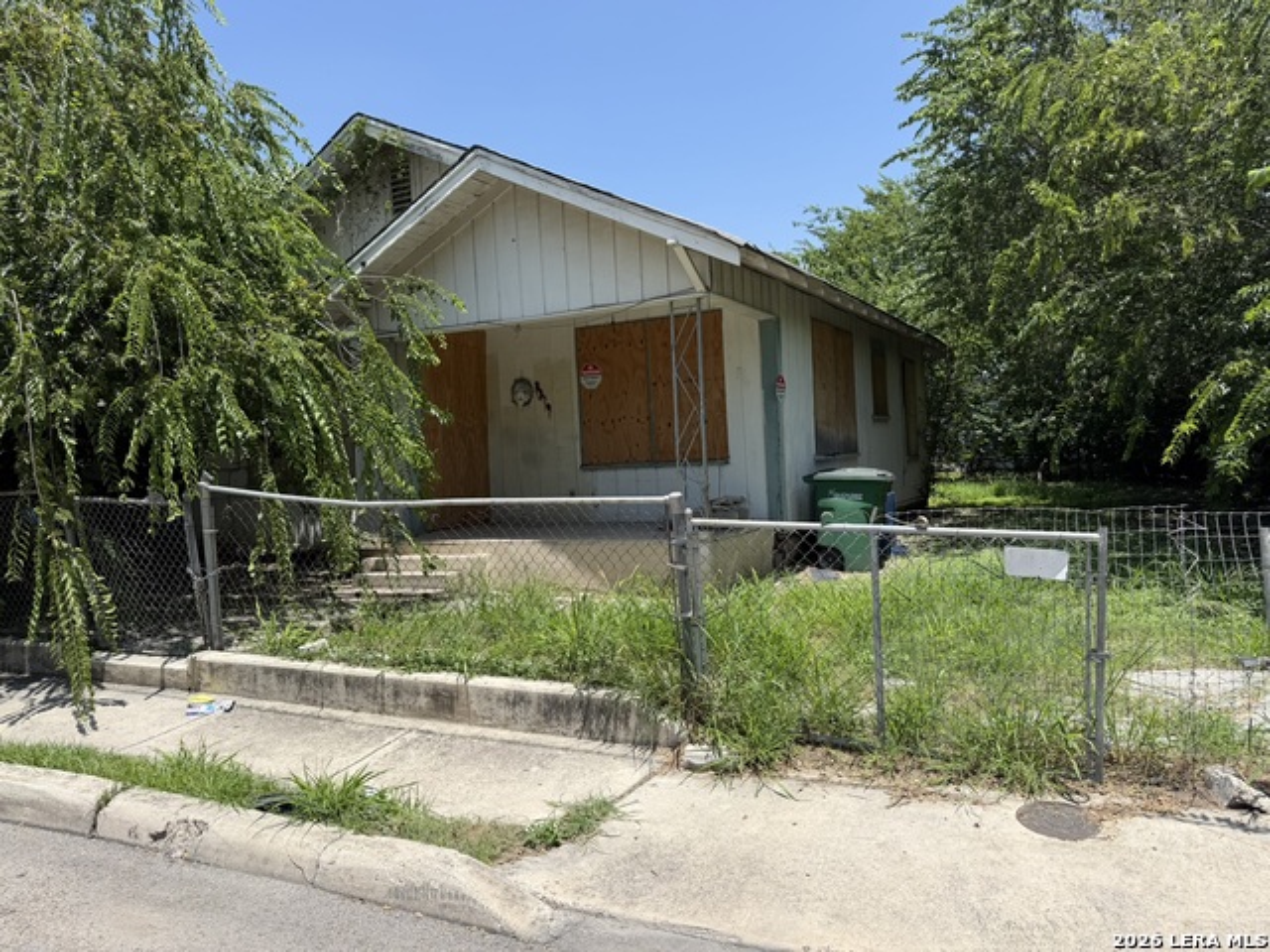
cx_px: 635
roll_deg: +3.6
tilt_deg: -1.3
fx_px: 881
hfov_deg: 71.6
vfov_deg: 56.8
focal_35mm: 24
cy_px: 476
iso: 80
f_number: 1.78
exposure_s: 1/3953
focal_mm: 6.76
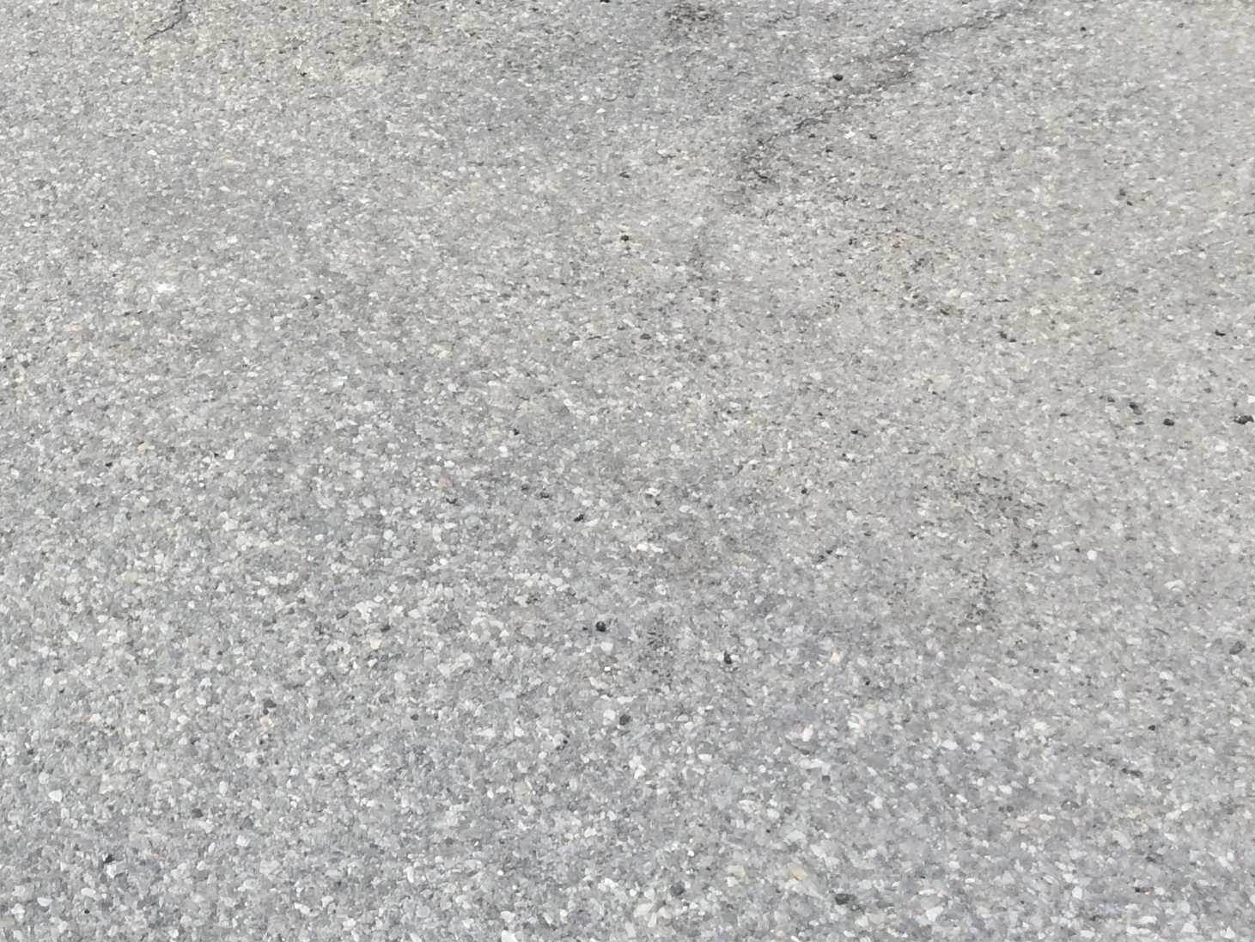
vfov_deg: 21.3
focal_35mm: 67
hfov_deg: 27.4
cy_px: 35
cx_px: 14
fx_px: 2429
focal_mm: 4.12
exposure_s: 1/208
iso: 32
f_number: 2.2
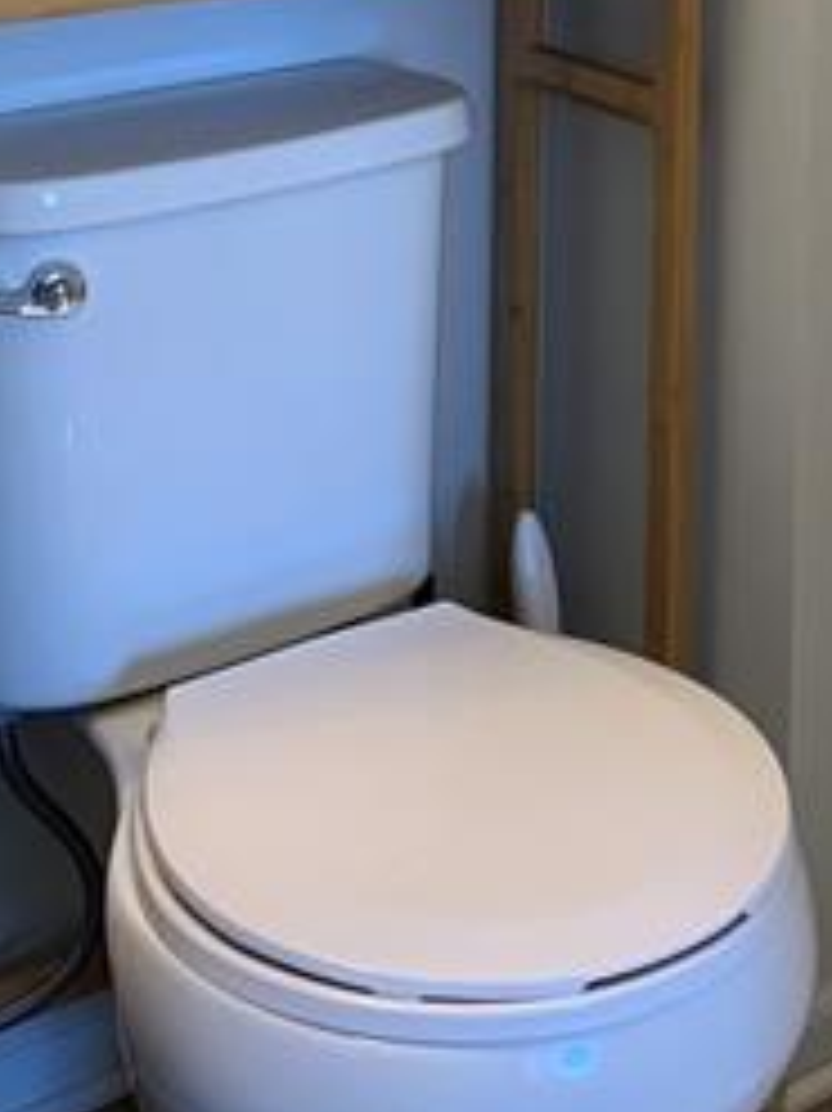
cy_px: -198
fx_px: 2598
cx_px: 1003
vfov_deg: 22.4
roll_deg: -1.9
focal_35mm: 81
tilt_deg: -7.3
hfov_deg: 17.3
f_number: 1.8
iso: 125
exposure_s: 1/60
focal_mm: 4.25
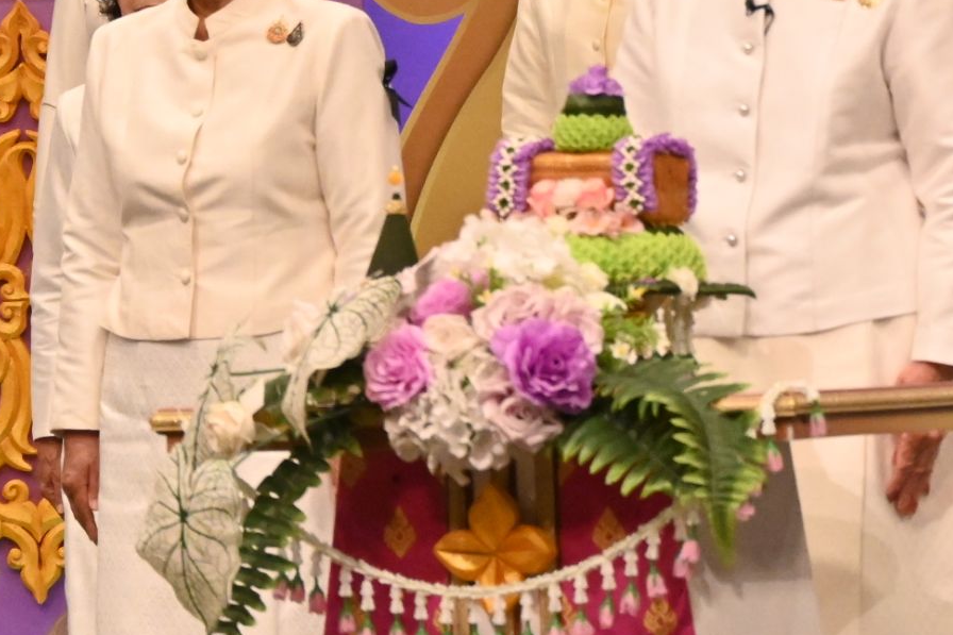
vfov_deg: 4.3
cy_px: -219
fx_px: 8416
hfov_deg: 6.5
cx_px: 907
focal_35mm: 318
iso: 3200
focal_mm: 76
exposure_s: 1/800
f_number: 6
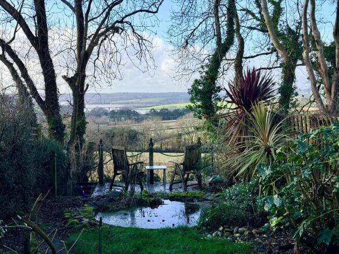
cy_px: 127
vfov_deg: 30.3
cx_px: 170
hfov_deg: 39.7
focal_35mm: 48
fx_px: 470
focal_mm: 6.76
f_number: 1.78
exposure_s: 1/1838
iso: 64
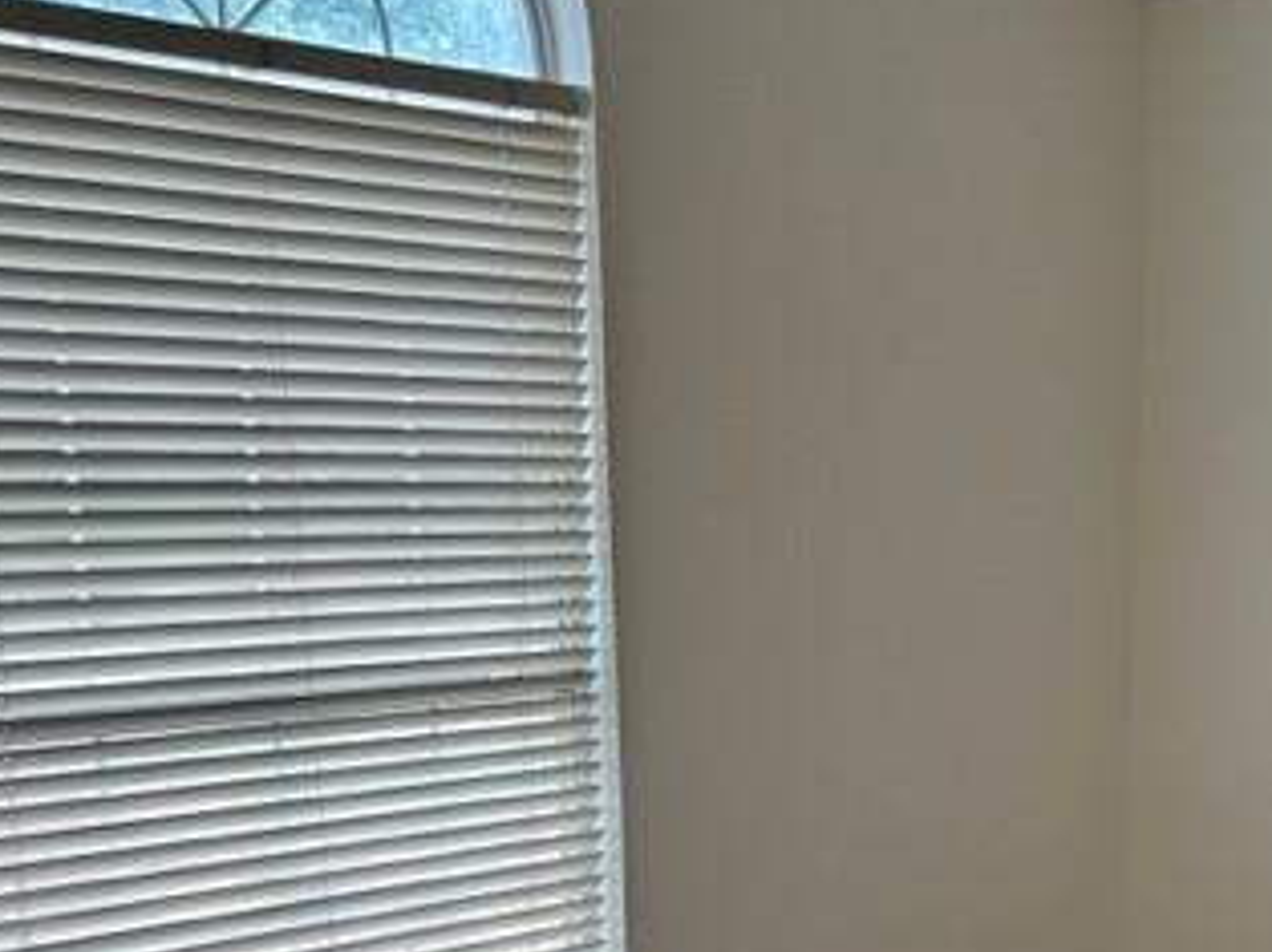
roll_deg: -0.2
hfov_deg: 35.1
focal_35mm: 53
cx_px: 1009
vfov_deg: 26.7
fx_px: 1946
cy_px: 818
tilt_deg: -11.5
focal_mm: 5.7
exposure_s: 1/120
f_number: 1.5
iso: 40
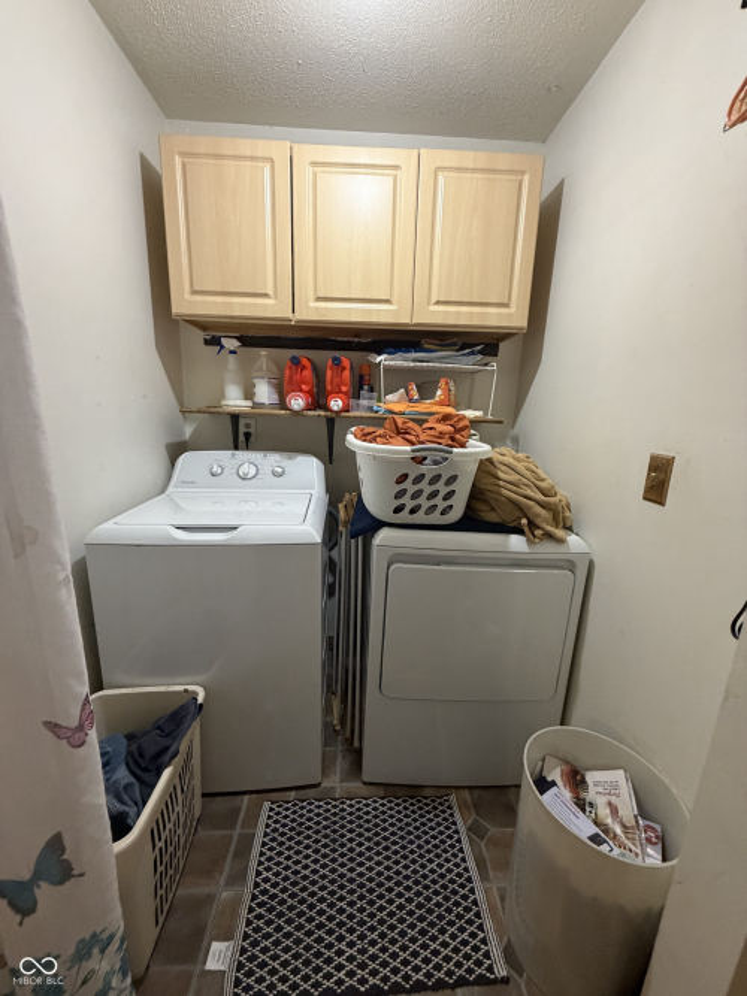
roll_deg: -3.6
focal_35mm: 14
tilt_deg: -13.4
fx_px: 403
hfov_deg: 85.7
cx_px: 374
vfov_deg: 102.1
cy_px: 498
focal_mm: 2.22
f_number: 2.2
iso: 320
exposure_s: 1/60
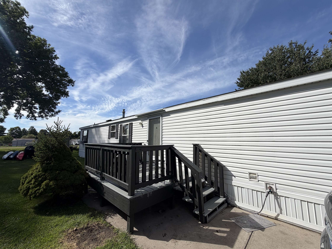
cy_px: 124
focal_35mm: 14
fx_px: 134
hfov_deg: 102.1
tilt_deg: +5.4
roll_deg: -0.3
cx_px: 166
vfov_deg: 85.7
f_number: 2.2
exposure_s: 1/1368
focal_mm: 2.22
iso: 20
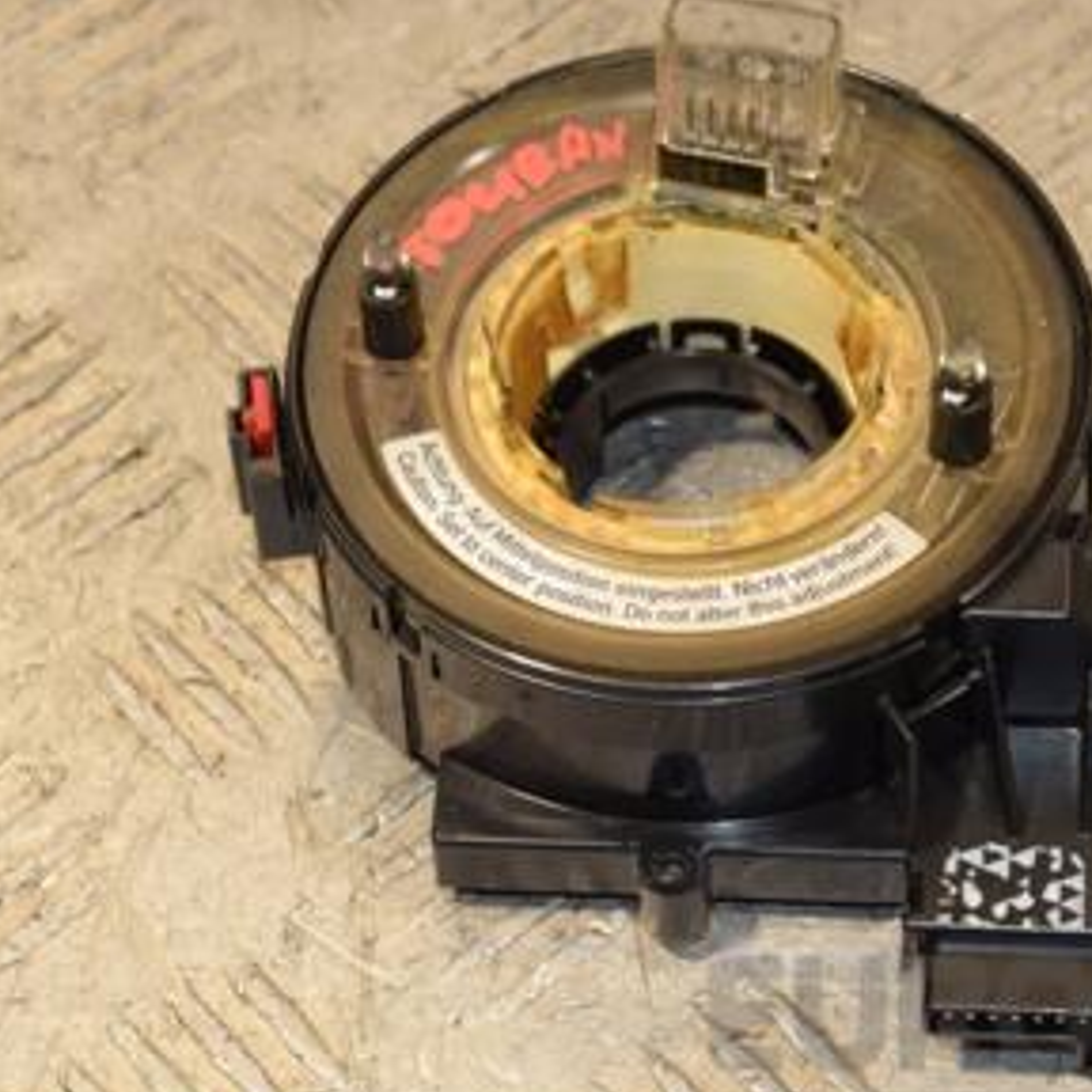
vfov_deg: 11.3
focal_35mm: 154
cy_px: 508
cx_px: 637
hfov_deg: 11.3
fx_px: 5496
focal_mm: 58
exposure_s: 1/200
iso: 800
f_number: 6.3
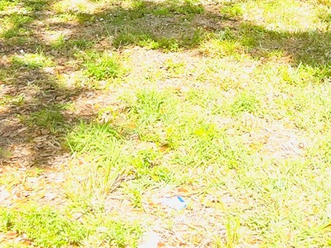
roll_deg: +0.5
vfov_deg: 14.6
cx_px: 136
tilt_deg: -0.1
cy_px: -148
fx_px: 889
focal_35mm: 93
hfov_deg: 21.1
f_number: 1.6
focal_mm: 5.1
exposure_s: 1/898
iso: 50
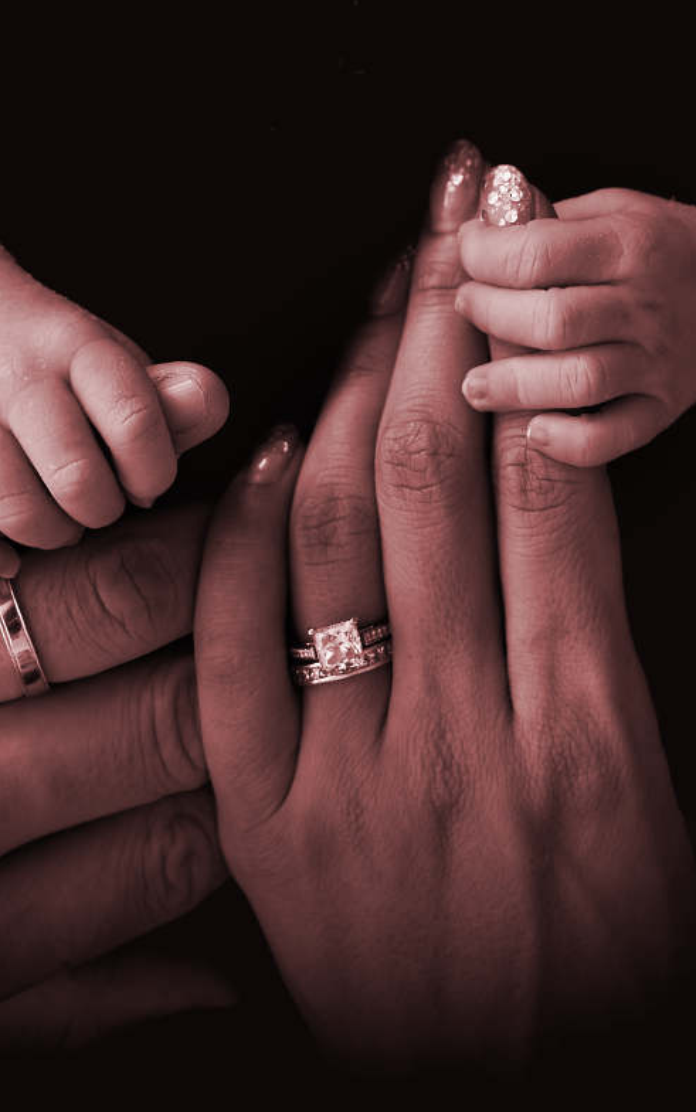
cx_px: 225
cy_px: 550
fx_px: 1608
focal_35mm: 53
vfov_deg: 38.2
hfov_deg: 24.3
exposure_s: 1/80
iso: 1250
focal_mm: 34
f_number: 4.5
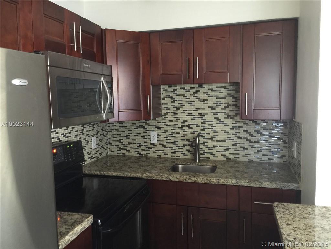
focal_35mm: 29
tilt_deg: -7.5
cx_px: 166
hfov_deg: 61.7
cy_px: 124
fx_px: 277
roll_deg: +0.1
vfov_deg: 48.2
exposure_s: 1/4
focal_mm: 4.15
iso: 80
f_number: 2.2
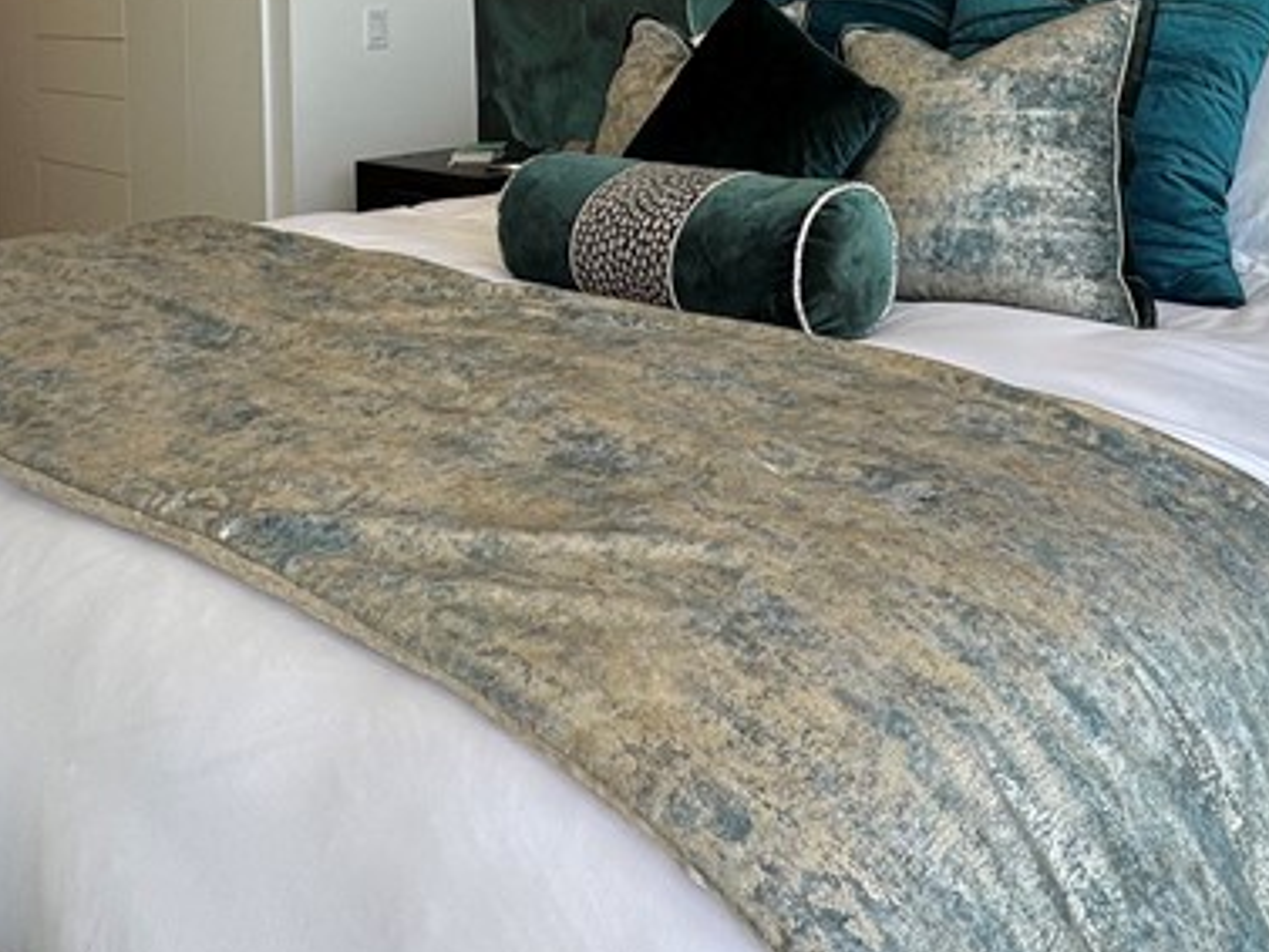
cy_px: 3
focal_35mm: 38
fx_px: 1393
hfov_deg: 48.9
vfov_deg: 34.4
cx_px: 690
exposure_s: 1/170
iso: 40
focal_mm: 2.22
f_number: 2.2
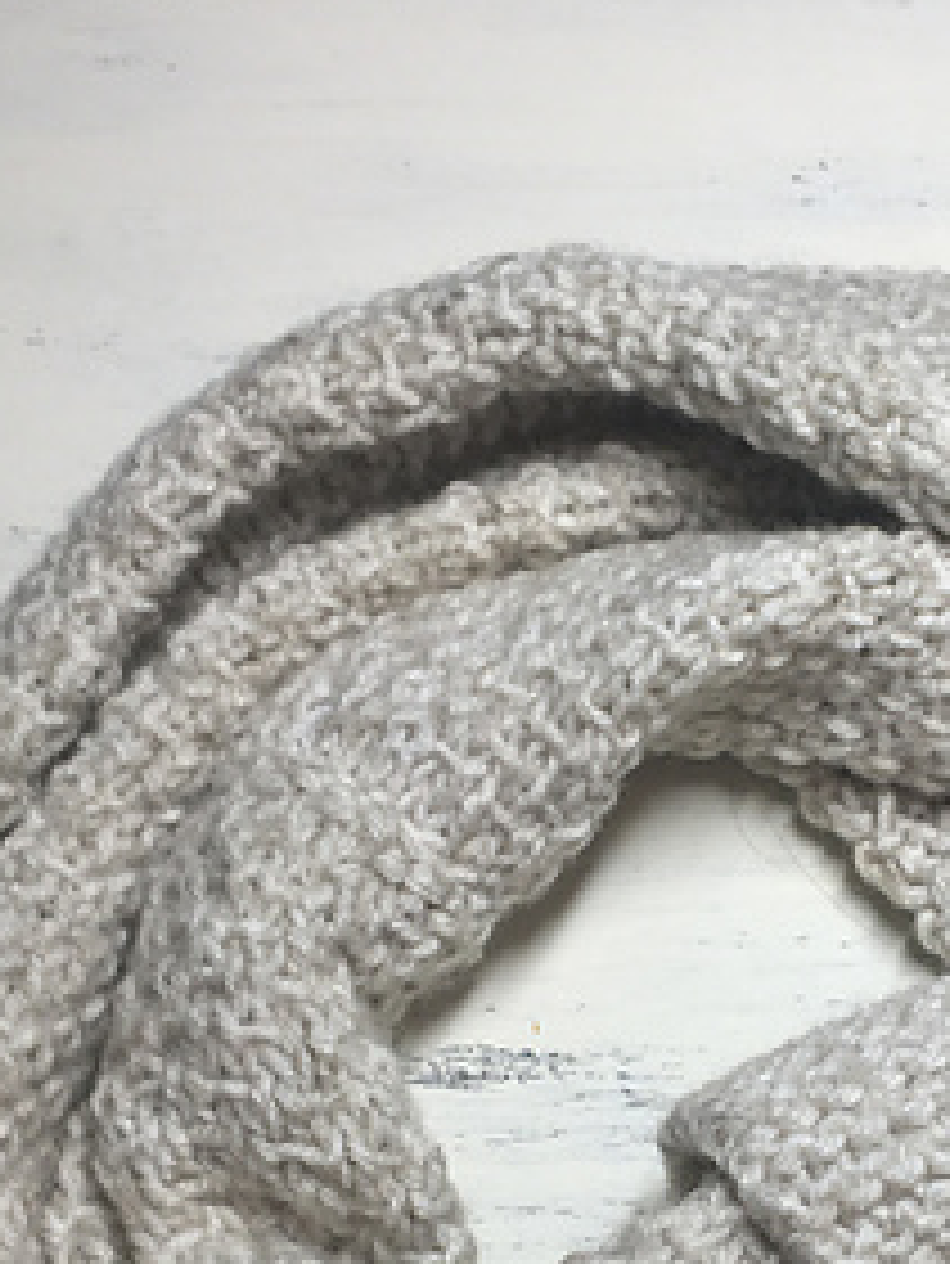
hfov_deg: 21.9
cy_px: 1093
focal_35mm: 66
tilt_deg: -65.3
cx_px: 806
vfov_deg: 28.4
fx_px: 2413
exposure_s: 1/120
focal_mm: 4.15
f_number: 2.2
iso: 32
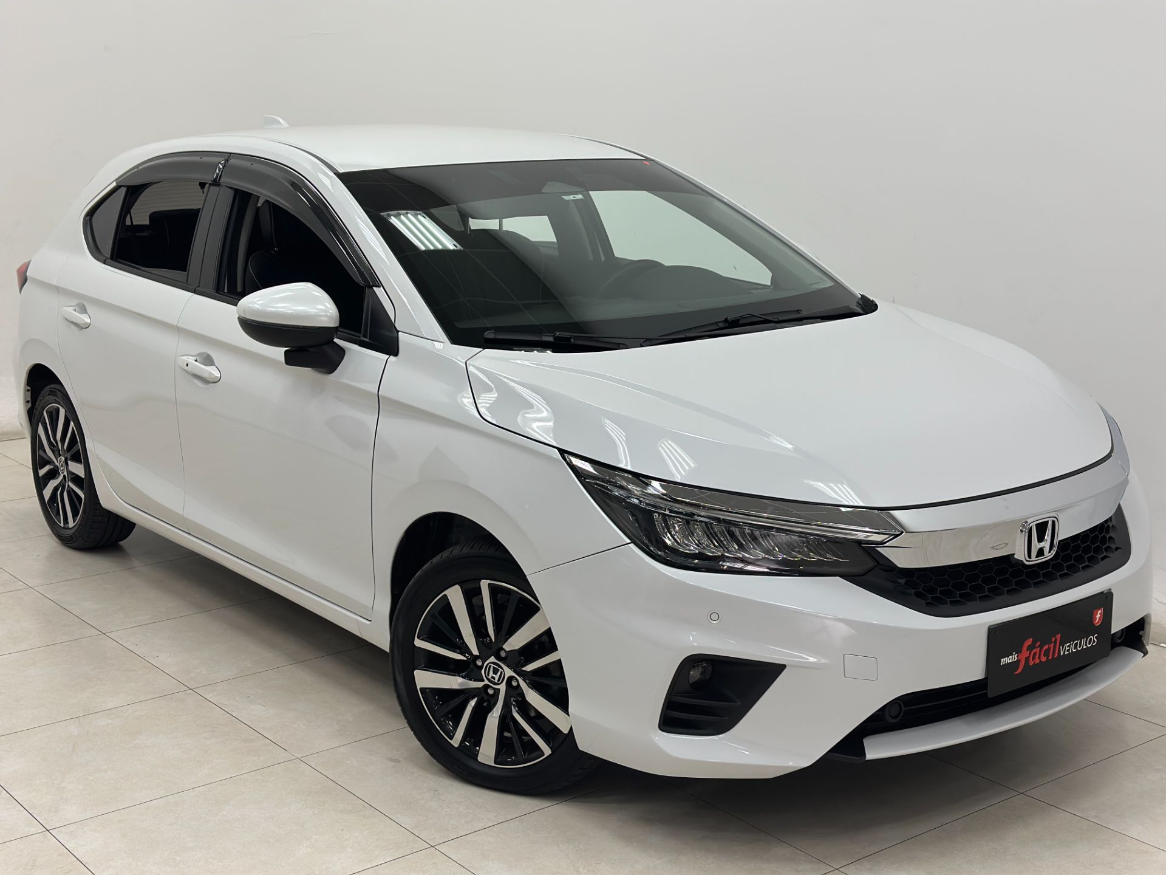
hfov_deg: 39.7
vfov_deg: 30.3
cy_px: 438
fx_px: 1617
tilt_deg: -11.6
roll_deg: +0.3
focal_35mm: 48
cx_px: 583
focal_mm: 6.86
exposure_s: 1/170
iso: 80
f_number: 1.78
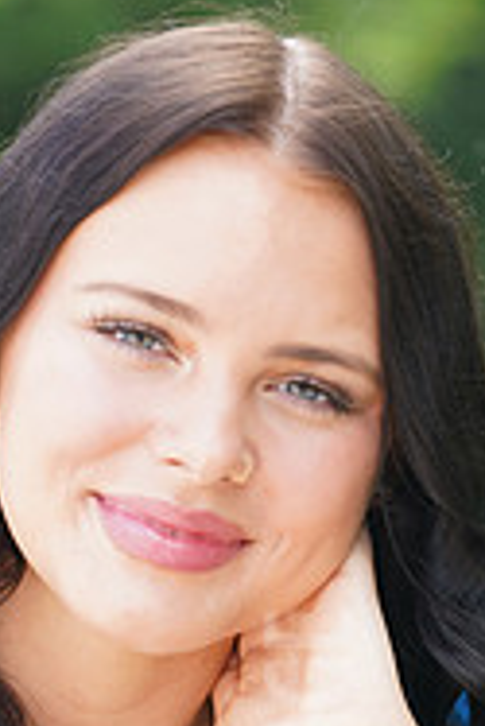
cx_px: 180
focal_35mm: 379
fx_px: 7644
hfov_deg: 3.6
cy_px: 1064
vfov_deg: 5.4
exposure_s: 1/100
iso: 100
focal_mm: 122
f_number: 4
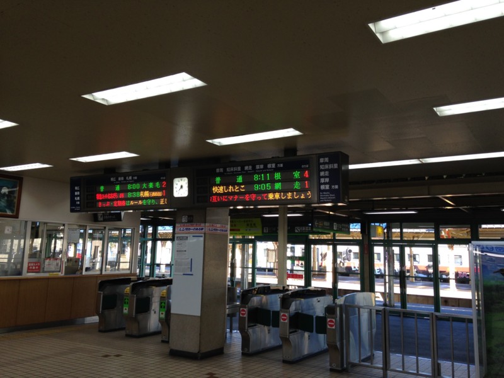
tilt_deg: +6.7
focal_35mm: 33
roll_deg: -1.7
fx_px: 480
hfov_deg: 55.4
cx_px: 252
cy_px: 189
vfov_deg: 42.9
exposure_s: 1/60
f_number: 2.4
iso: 50
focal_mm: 4.12
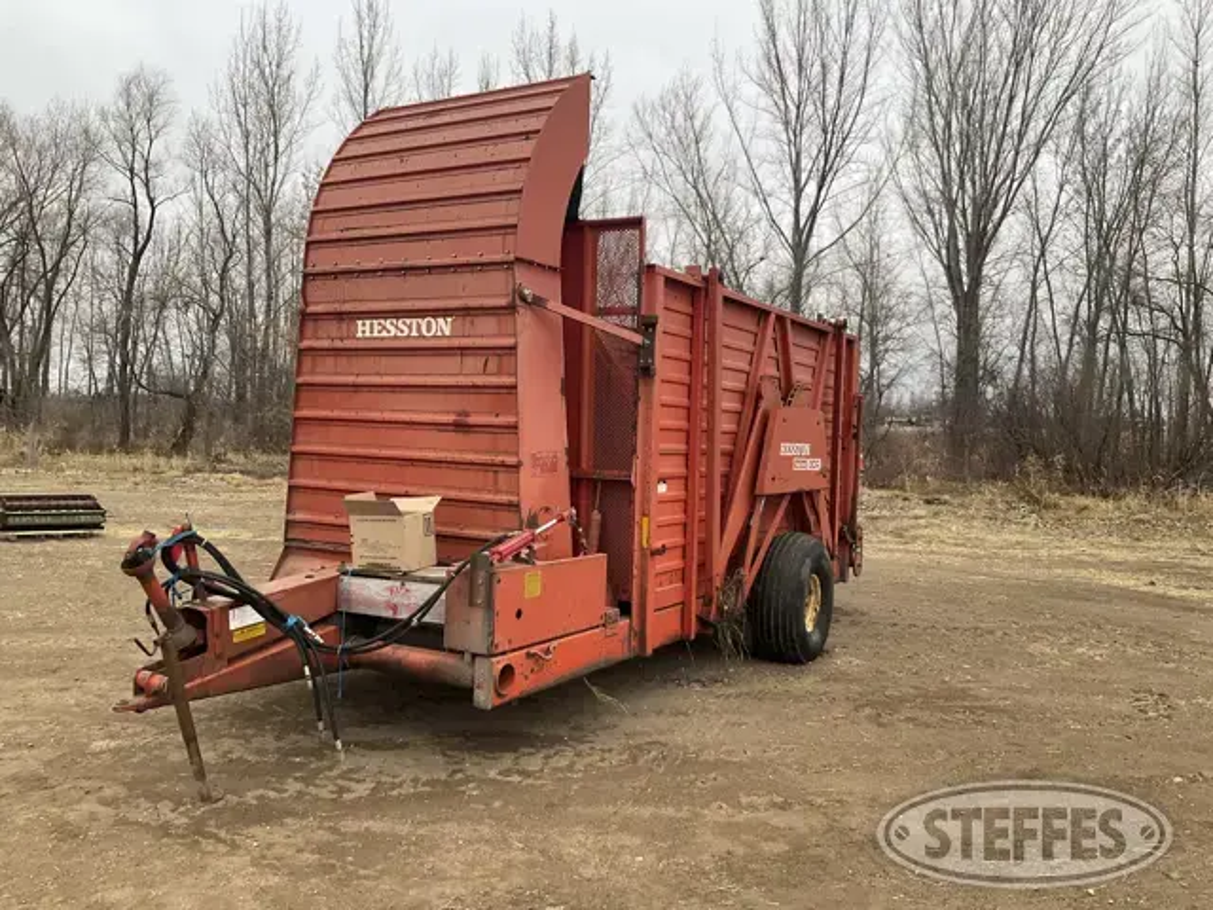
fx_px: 1016
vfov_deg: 48.2
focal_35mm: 29
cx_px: 606
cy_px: 455
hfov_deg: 61.7
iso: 32
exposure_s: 1/122
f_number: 1.8
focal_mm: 3
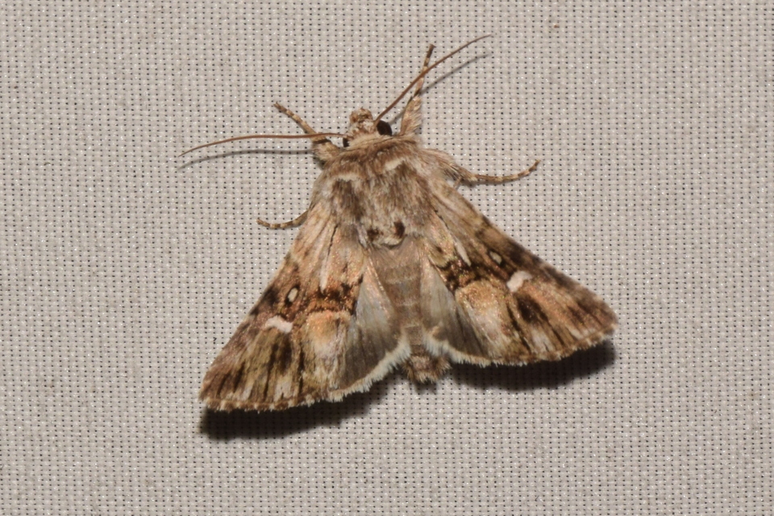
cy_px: 258
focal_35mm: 210
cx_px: 387
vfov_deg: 6.5
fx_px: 4515
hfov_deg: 9.8
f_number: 14
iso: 200
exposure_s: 1/160
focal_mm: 140
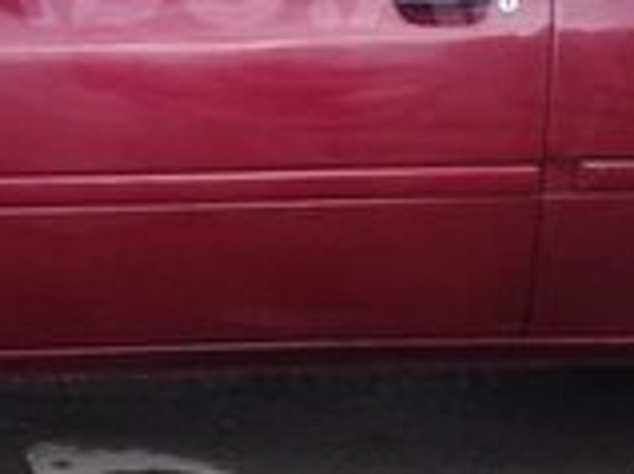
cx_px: 156
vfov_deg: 11.3
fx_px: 2361
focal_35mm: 129
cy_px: -34
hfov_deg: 15.2
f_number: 2.2
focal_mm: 3.3
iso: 50
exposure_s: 1/131
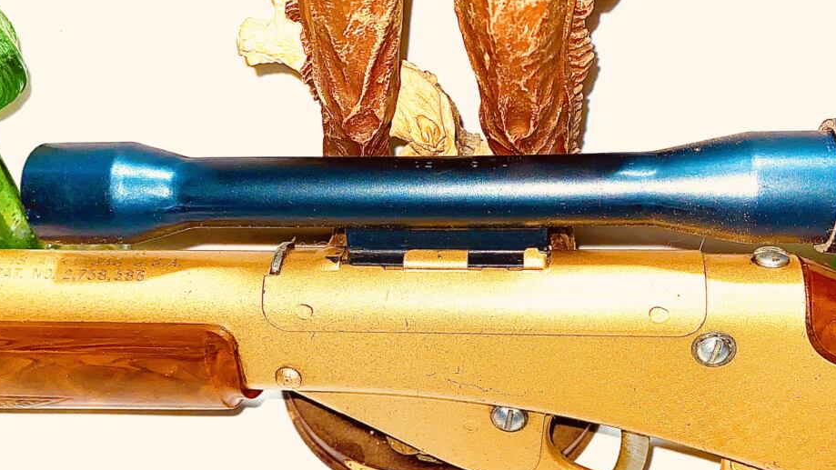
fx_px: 820
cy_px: 274
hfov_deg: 53.9
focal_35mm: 37
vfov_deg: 31.9
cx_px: 459
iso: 32
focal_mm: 4.25
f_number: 1.8
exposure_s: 1/312
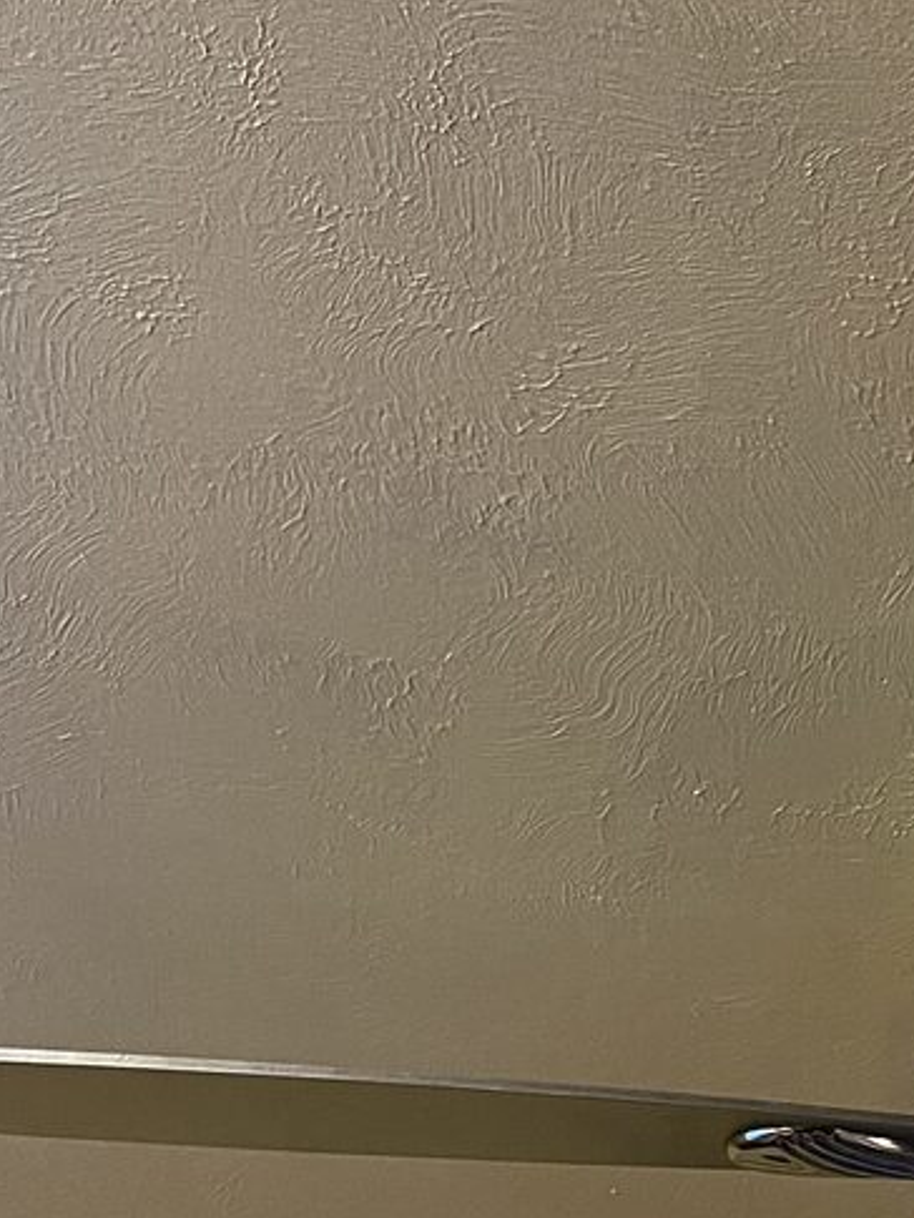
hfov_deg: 19.0
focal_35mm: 75
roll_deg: +2.3
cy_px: 1090
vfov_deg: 25.2
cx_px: 944
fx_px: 2639
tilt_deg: +28.8
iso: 500
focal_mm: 5.1
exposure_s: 1/30
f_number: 1.6
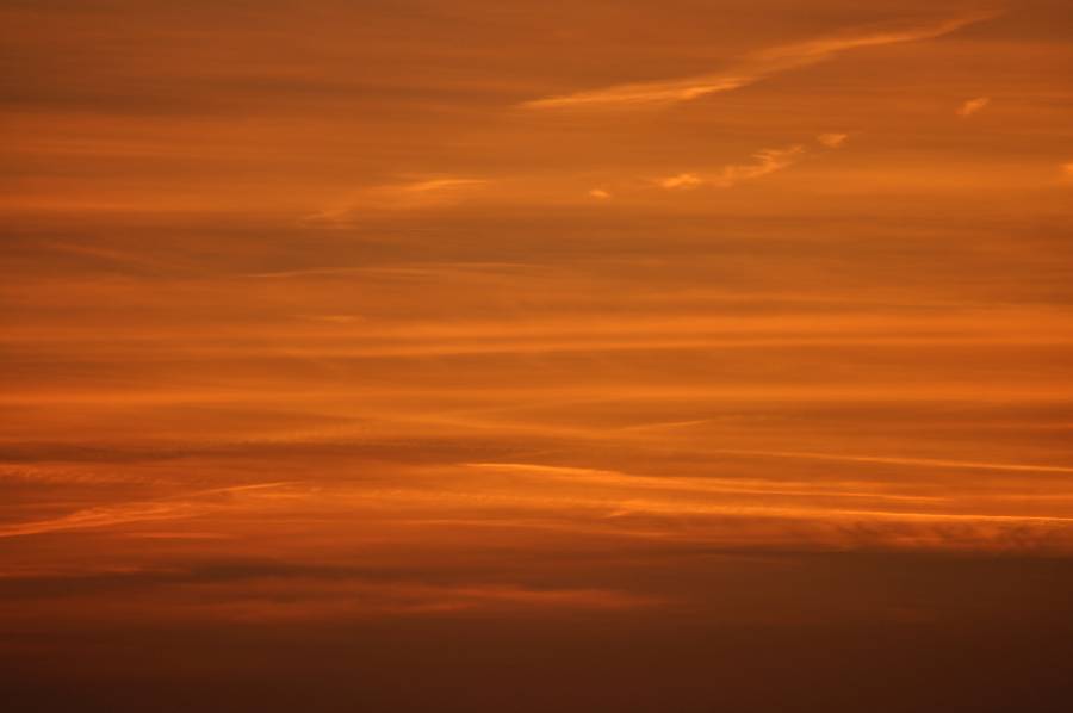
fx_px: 13398
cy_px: 356
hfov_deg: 4.6
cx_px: 536
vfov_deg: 3.0
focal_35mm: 450
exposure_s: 1/400
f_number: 5.6
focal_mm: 300
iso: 200
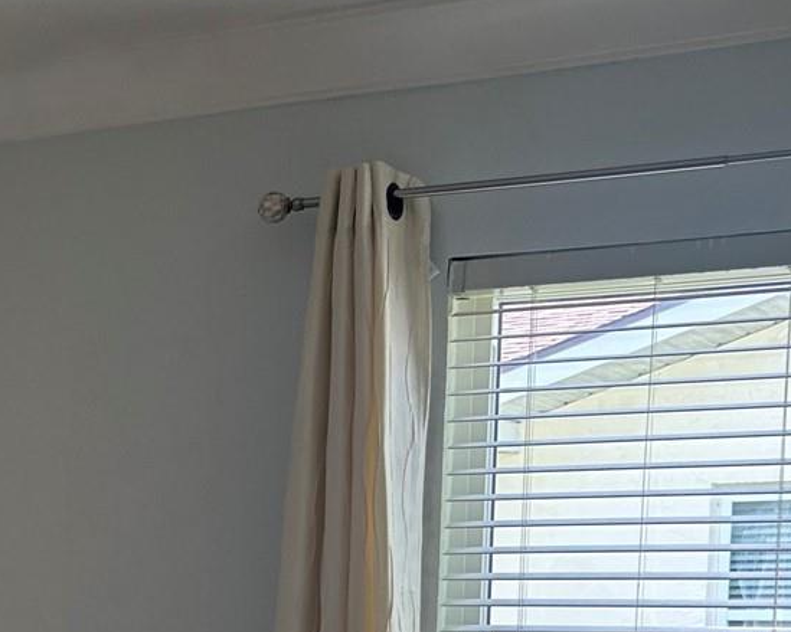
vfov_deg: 19.6
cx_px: -76
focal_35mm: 74
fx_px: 1732
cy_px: 734
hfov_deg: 24.1
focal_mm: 5.7
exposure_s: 1/159
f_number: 1.5
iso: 64
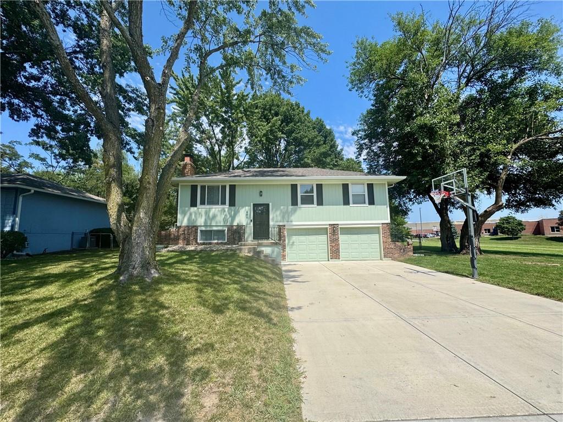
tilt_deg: +5.4
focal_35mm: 14
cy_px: 211
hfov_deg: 102.1
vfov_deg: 85.7
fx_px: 228
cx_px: 282
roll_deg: +0.8
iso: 50
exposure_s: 1/2342
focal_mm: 2.22
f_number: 2.2
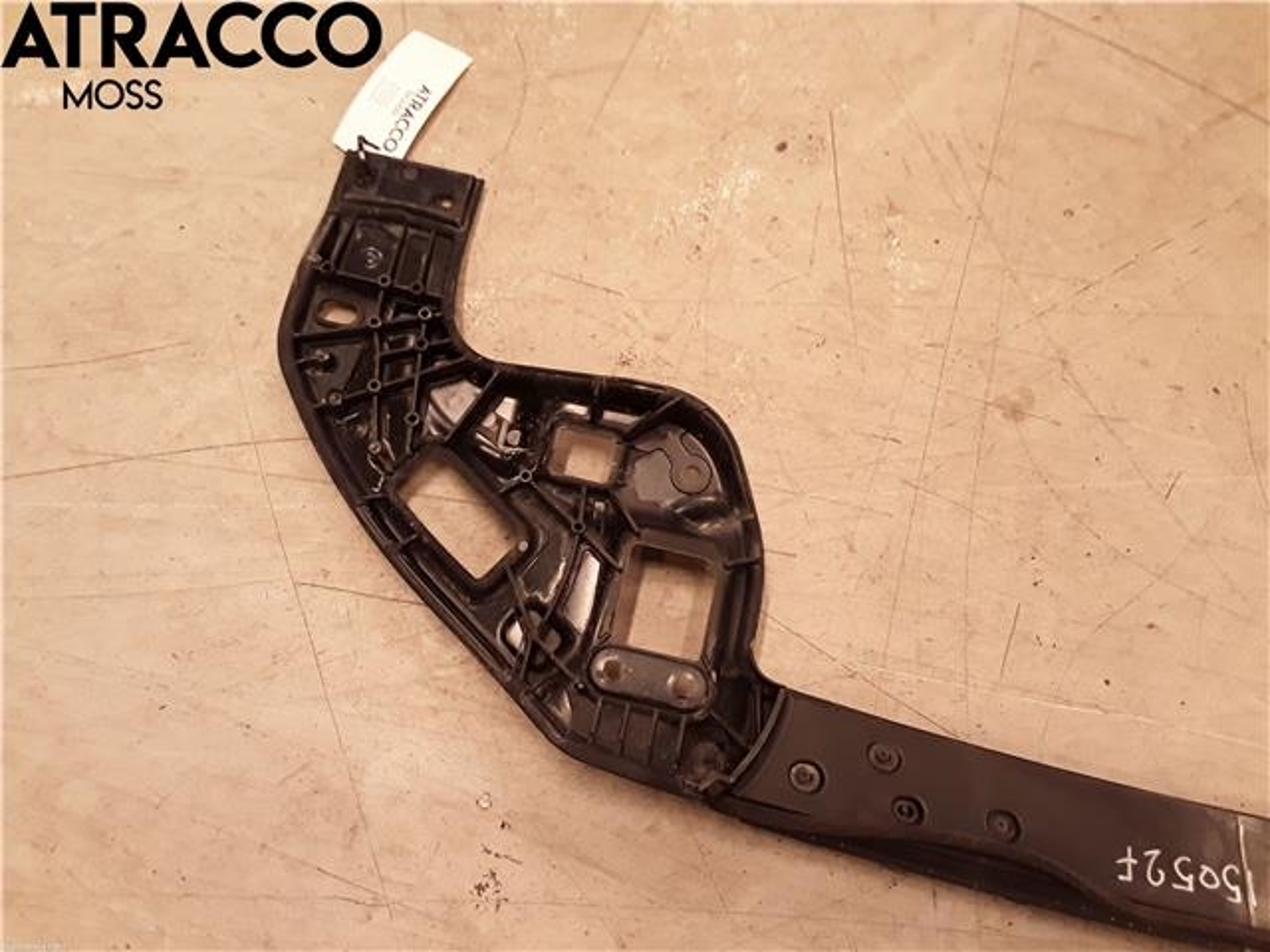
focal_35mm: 28
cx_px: 635
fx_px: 1027
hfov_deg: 63.4
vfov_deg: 49.7
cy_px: 476
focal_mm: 2.91
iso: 100
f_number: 1.9
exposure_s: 1/50
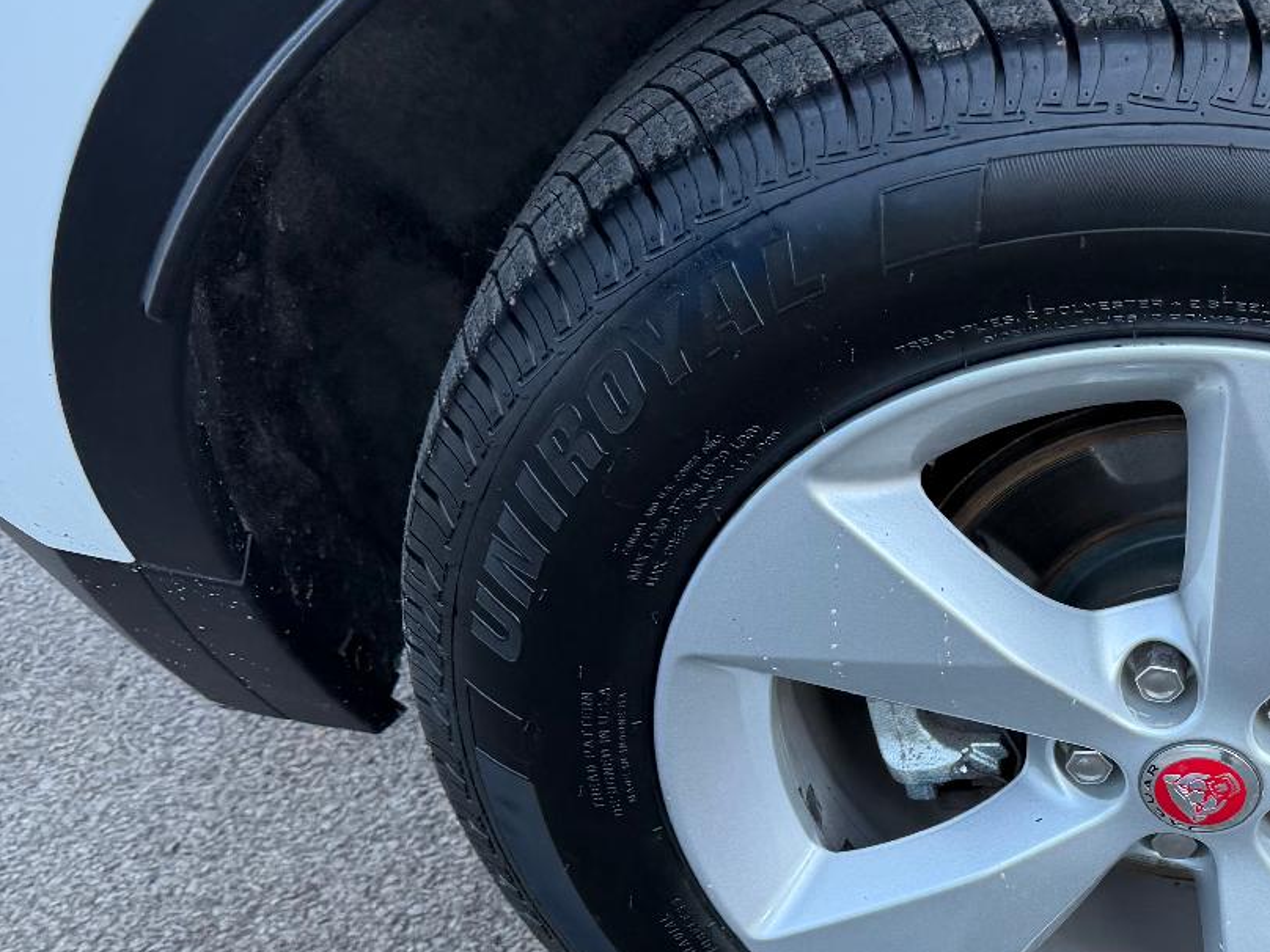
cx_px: 1206
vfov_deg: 25.1
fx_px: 2091
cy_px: 787
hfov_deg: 31.7
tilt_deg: -48.4
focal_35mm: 57
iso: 100
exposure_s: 1/350
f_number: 1.78
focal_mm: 6.76
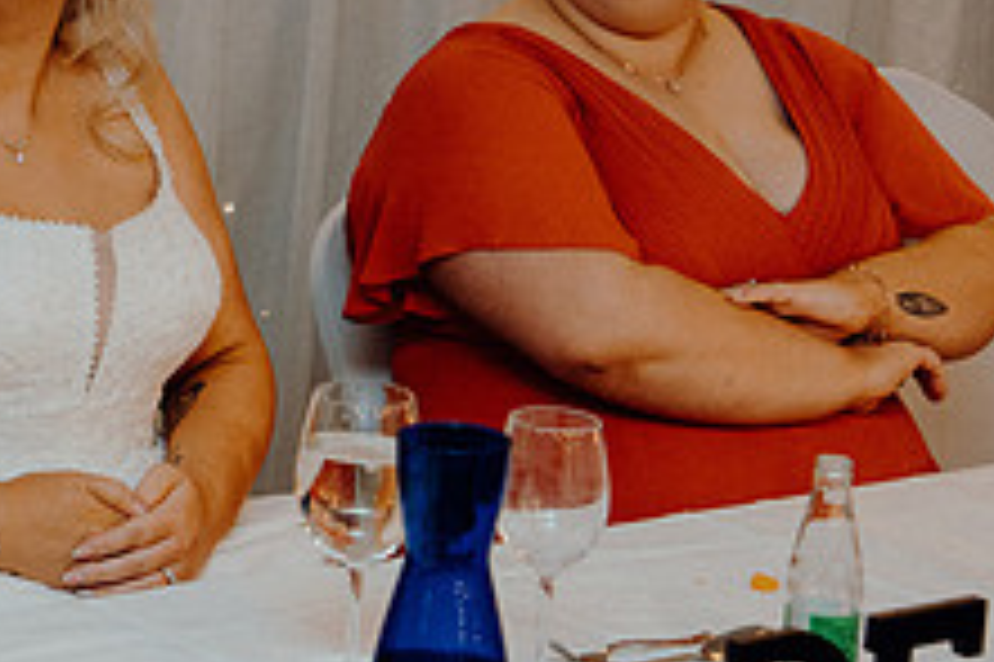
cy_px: -115
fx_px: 4276
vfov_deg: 8.7
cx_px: -171
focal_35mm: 155
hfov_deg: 12.9
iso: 2500
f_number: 3.5
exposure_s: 1/160
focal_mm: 59
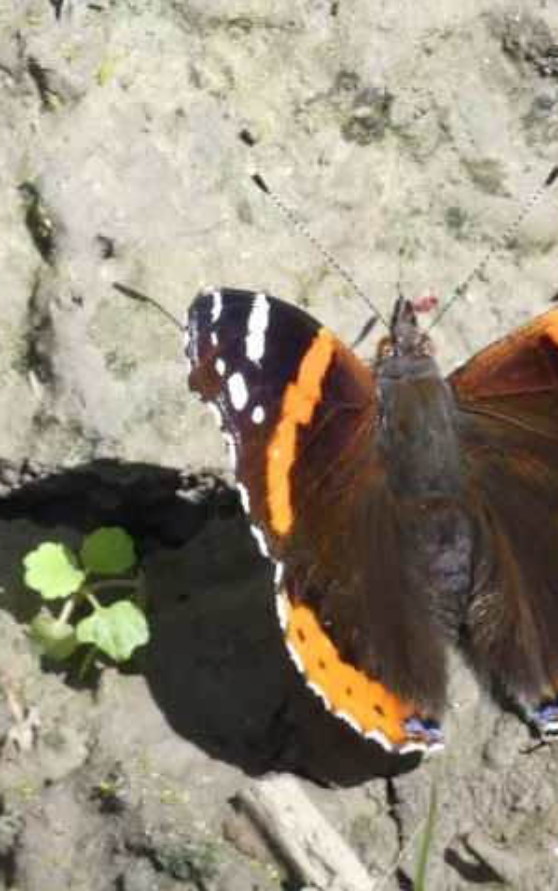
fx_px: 13812
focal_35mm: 568
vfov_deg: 3.7
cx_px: 489
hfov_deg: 2.3
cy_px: 446
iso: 160
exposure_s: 1/80
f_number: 5.6
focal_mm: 71.7
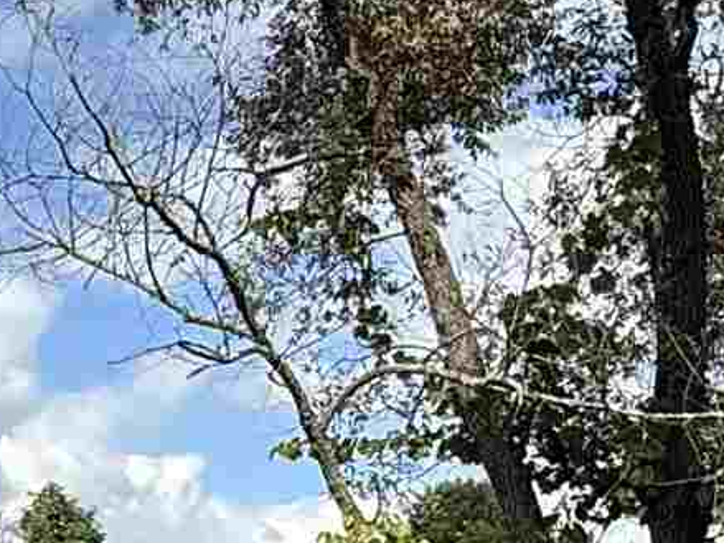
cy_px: 782
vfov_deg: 14.2
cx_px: -473
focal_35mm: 98
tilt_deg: +0.7
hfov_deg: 17.3
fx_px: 2049
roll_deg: +2.2
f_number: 2.2
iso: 50
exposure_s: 1/1572
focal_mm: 2.22
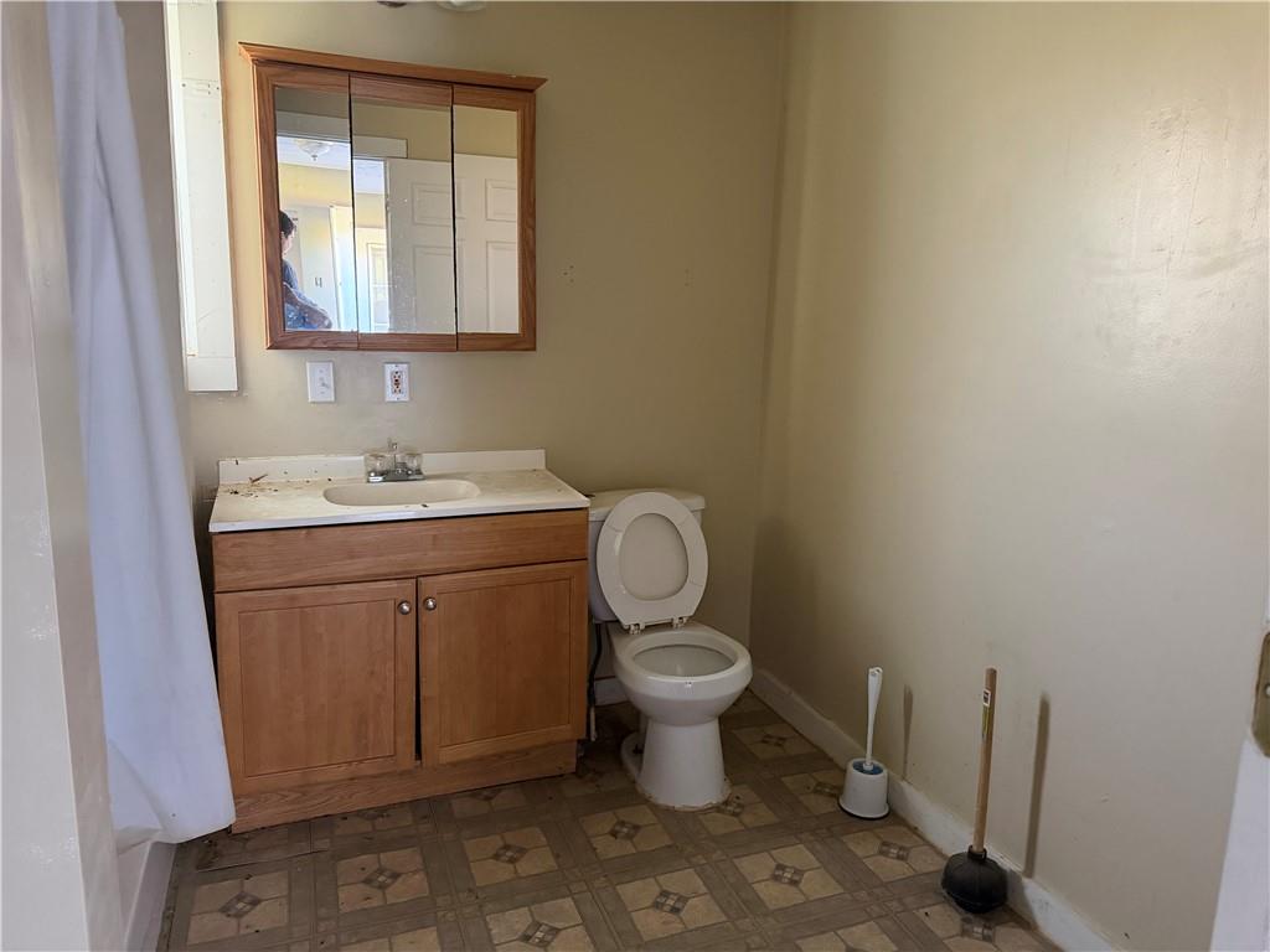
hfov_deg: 71.6
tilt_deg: -10.1
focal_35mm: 24
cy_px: 476
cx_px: 635
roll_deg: -1.5
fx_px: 881
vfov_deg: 56.8
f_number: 1.78
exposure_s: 1/40
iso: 800
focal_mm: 6.76
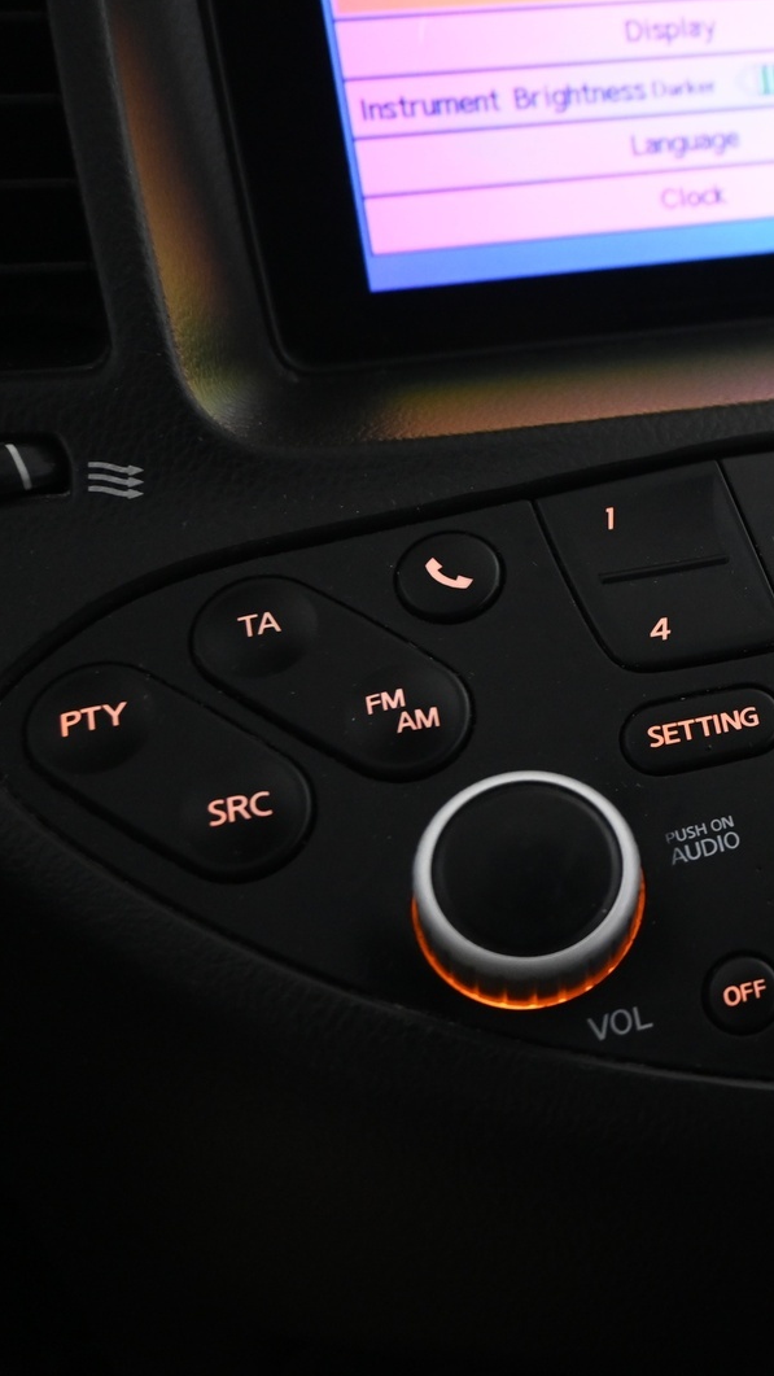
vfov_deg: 42.9
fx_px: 1751
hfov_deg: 23.1
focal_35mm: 48
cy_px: 685
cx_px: 904
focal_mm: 20
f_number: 3.8
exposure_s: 1/25
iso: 1600
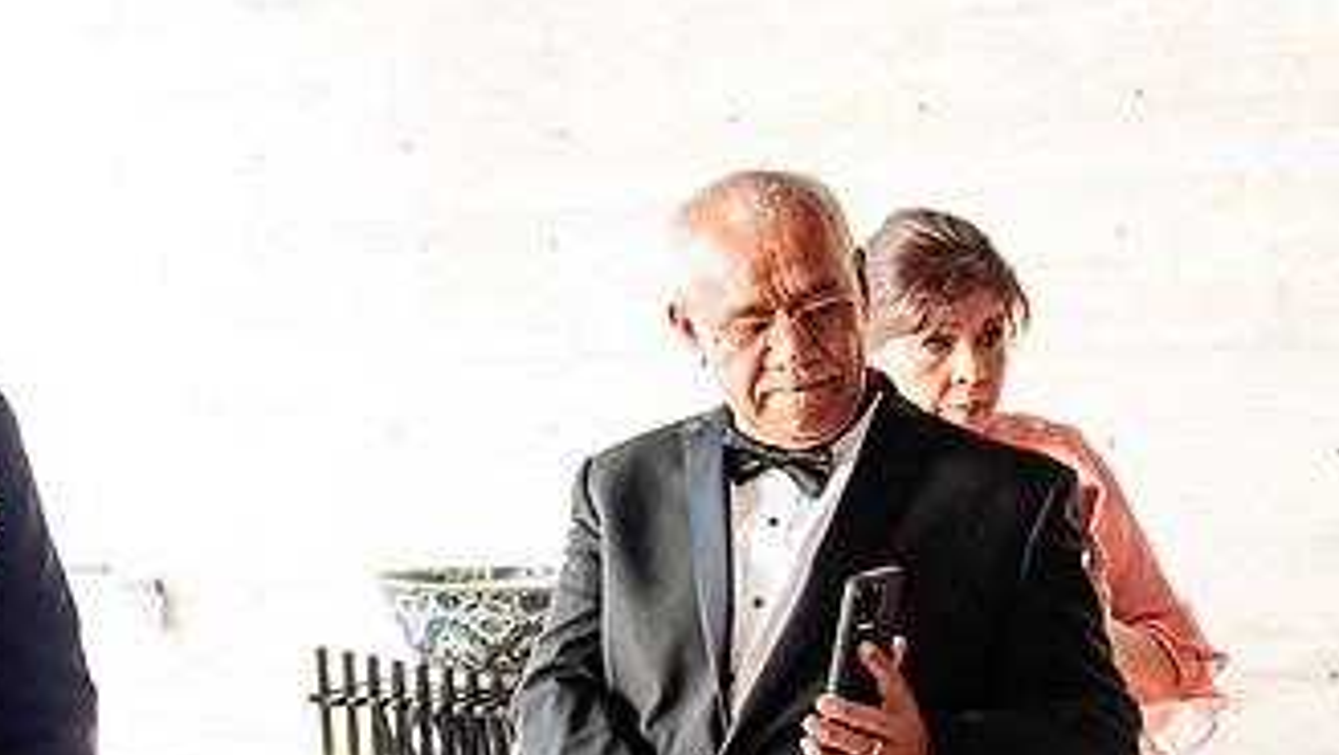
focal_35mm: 68
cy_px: 558
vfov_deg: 17.7
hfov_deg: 30.2
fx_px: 2416
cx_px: 244
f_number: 3.5
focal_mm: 27
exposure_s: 1/125
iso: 800
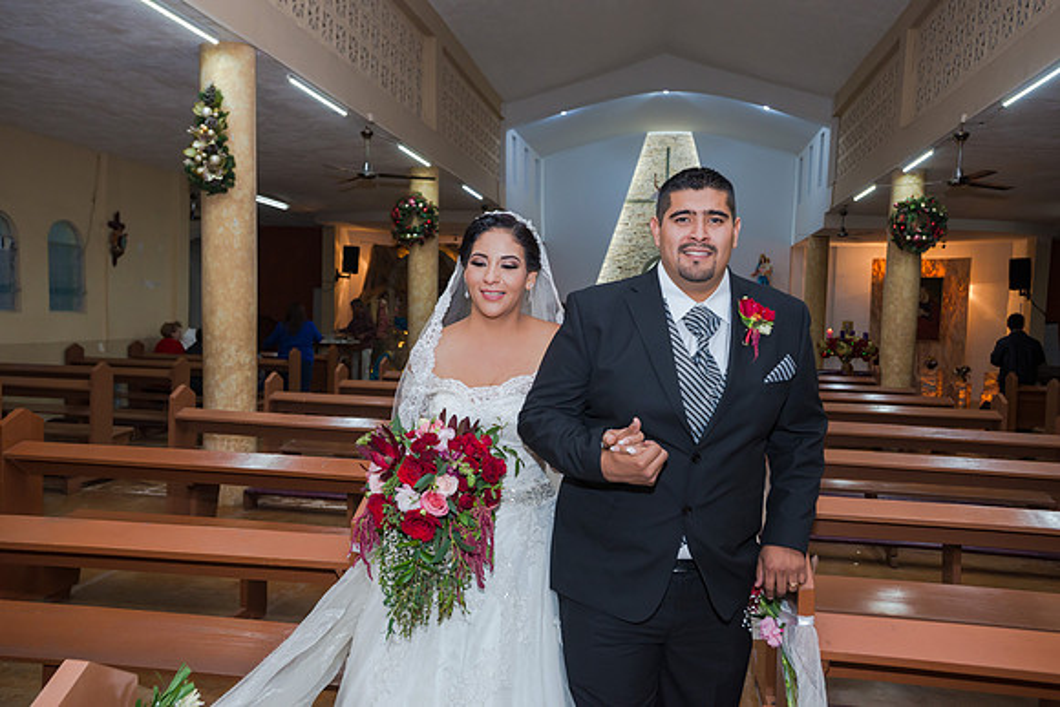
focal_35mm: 30
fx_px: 883
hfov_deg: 61.9
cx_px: 530
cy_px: 354
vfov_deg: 43.6
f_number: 3.5
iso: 1600
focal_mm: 30
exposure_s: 1/100
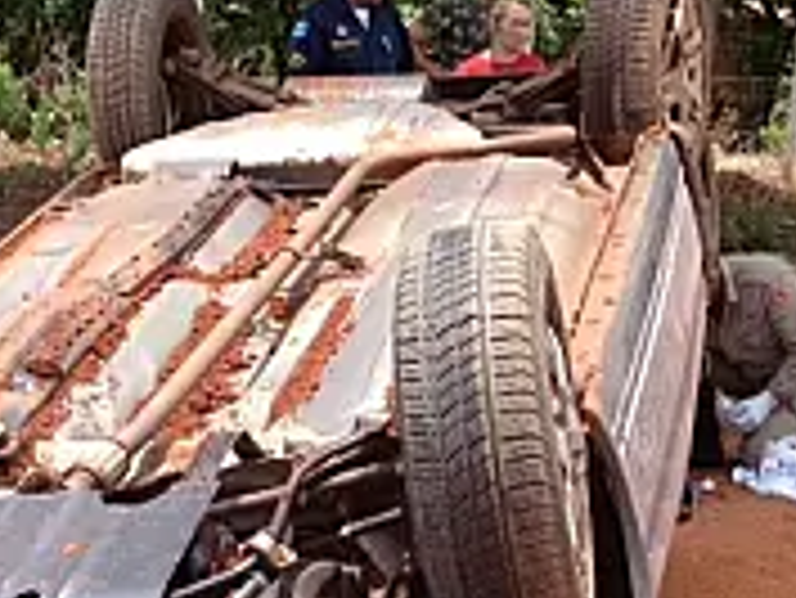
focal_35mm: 79
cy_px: 571
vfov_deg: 18.3
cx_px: 288
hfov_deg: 24.6
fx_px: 1818
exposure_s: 1/435
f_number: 2.4
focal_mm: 4.28
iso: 50
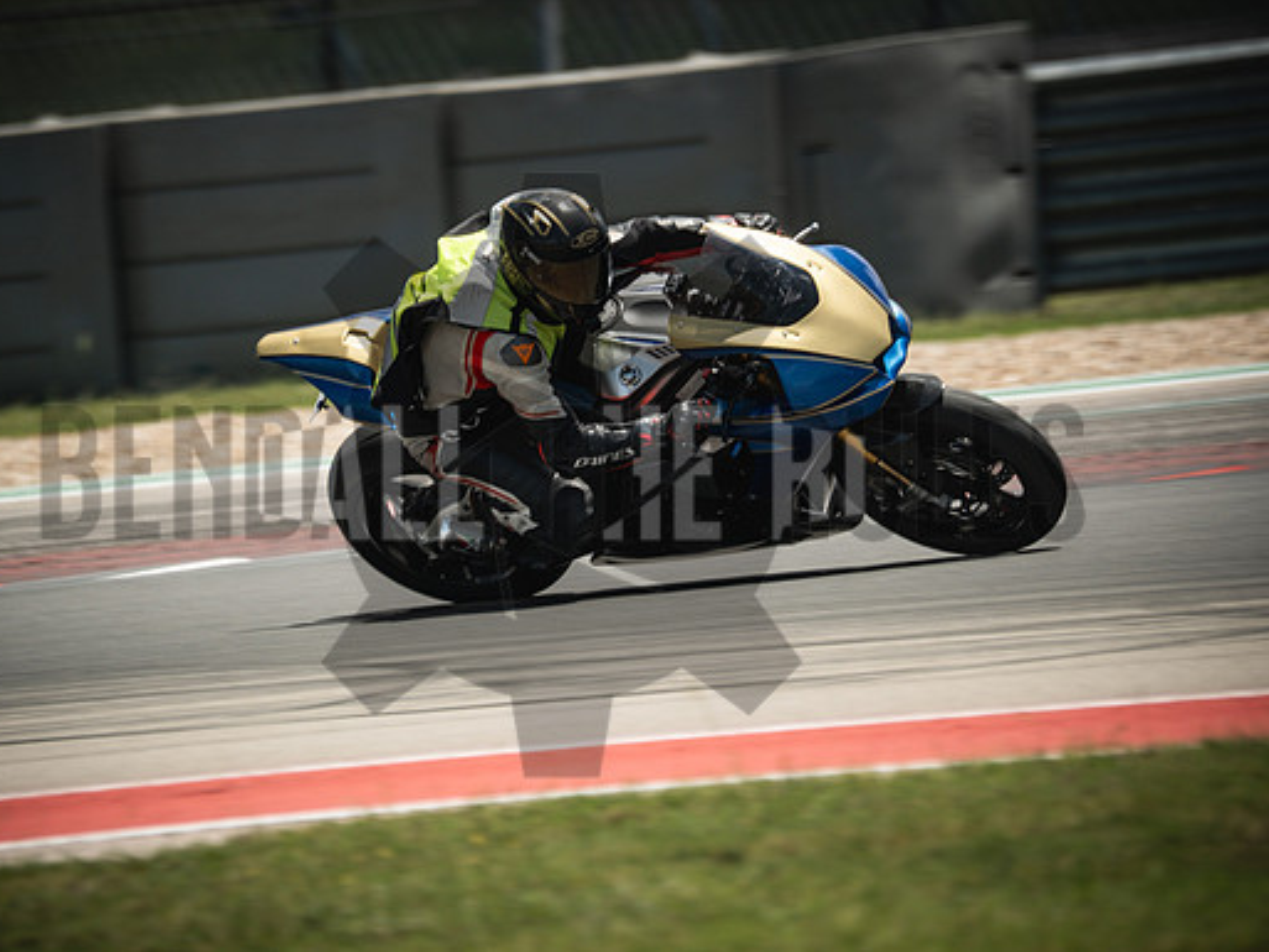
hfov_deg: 3.0
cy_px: 476
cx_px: 562
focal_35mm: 652
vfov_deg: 2.3
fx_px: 23907
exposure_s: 1/500
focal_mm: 400
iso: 200
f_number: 5.6
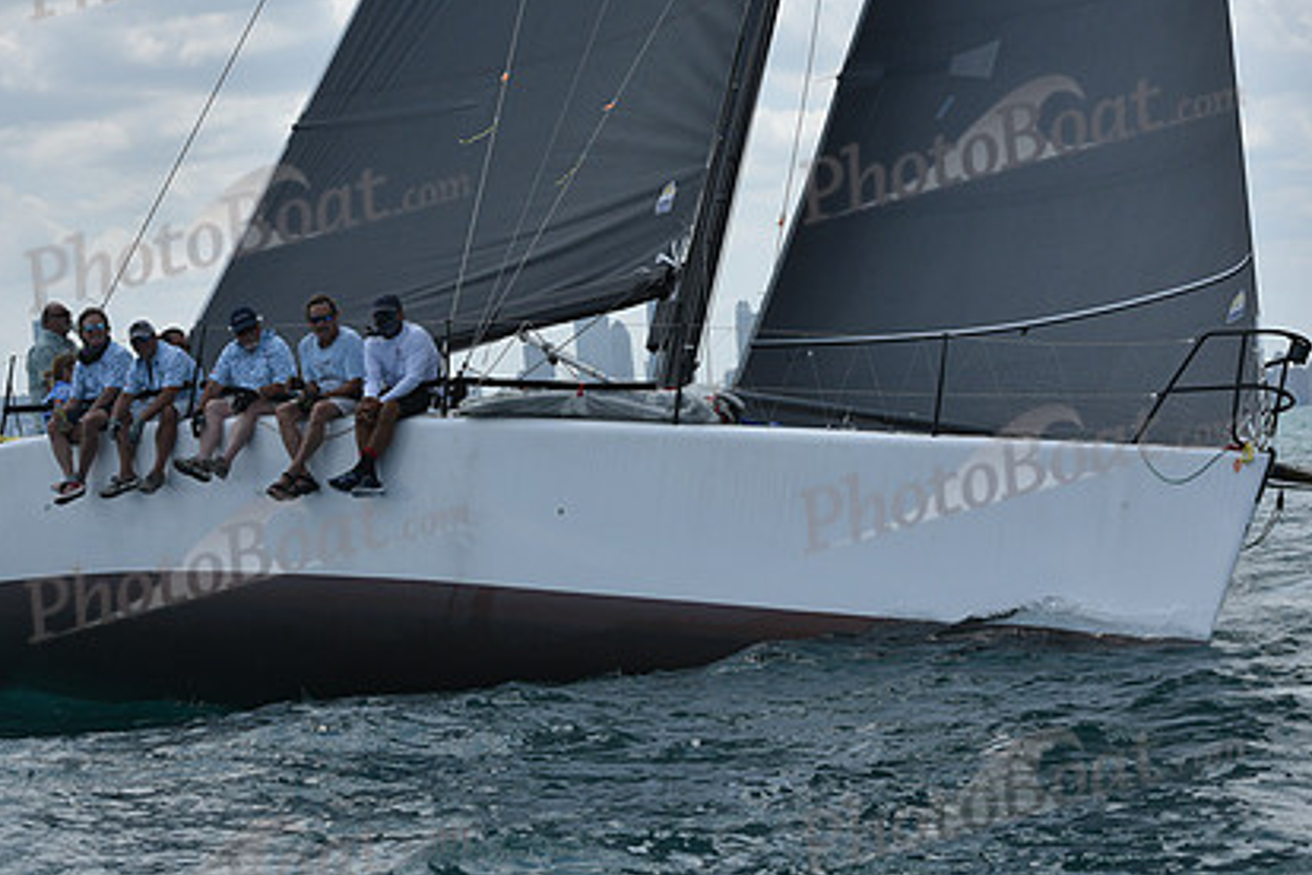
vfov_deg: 14.0
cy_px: 350
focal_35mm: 98
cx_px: 637
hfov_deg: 20.8
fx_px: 3571
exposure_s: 1/1250
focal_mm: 70
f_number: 9
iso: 250
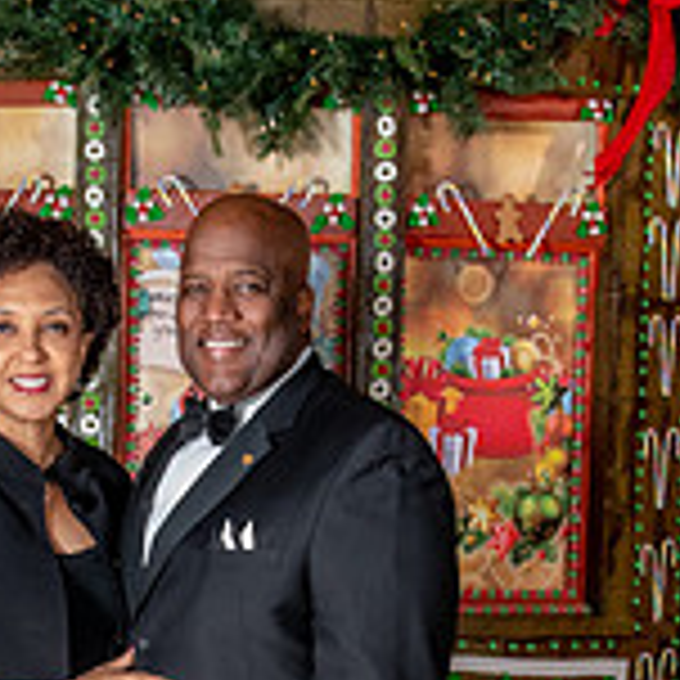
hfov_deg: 12.6
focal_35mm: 138
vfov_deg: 12.4
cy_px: 765
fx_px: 3067
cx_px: 162
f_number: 6.3
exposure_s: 1/80
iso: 1250
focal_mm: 32
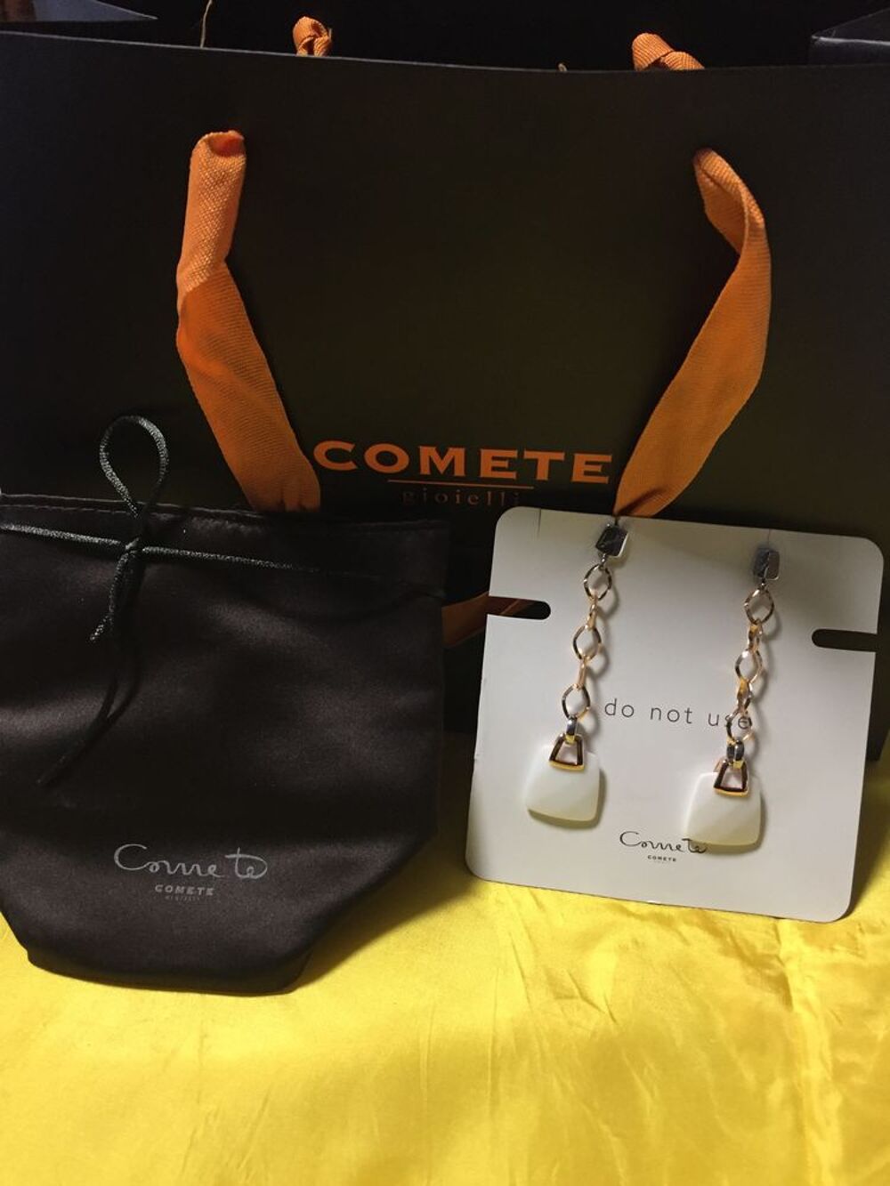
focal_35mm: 29
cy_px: 593
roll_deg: +0.3
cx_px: 445
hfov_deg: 48.2
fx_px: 994
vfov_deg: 61.7
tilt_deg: -33.7
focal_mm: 4.15
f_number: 2.2
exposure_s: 1/33
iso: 250
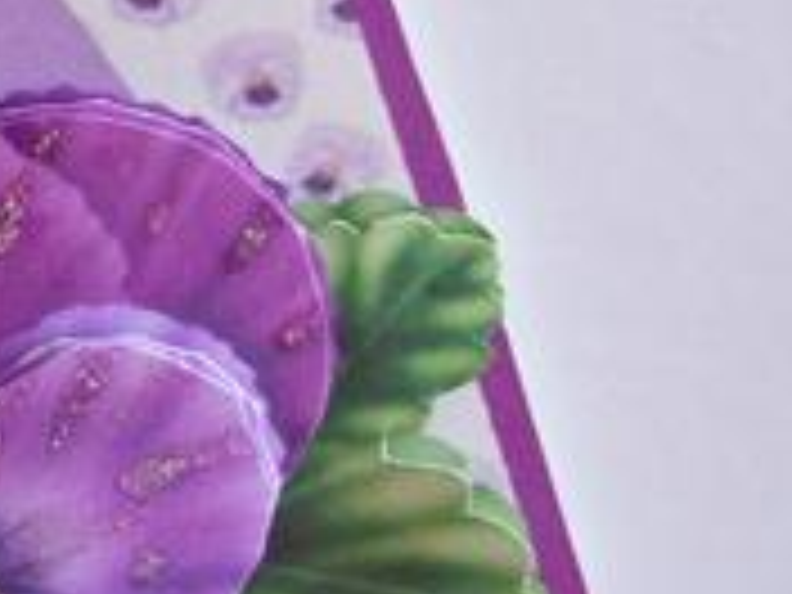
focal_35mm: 92
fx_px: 2105
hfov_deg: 20.2
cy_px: 99
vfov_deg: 15.9
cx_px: -99
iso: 80
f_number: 2.7
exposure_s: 1/180
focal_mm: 6
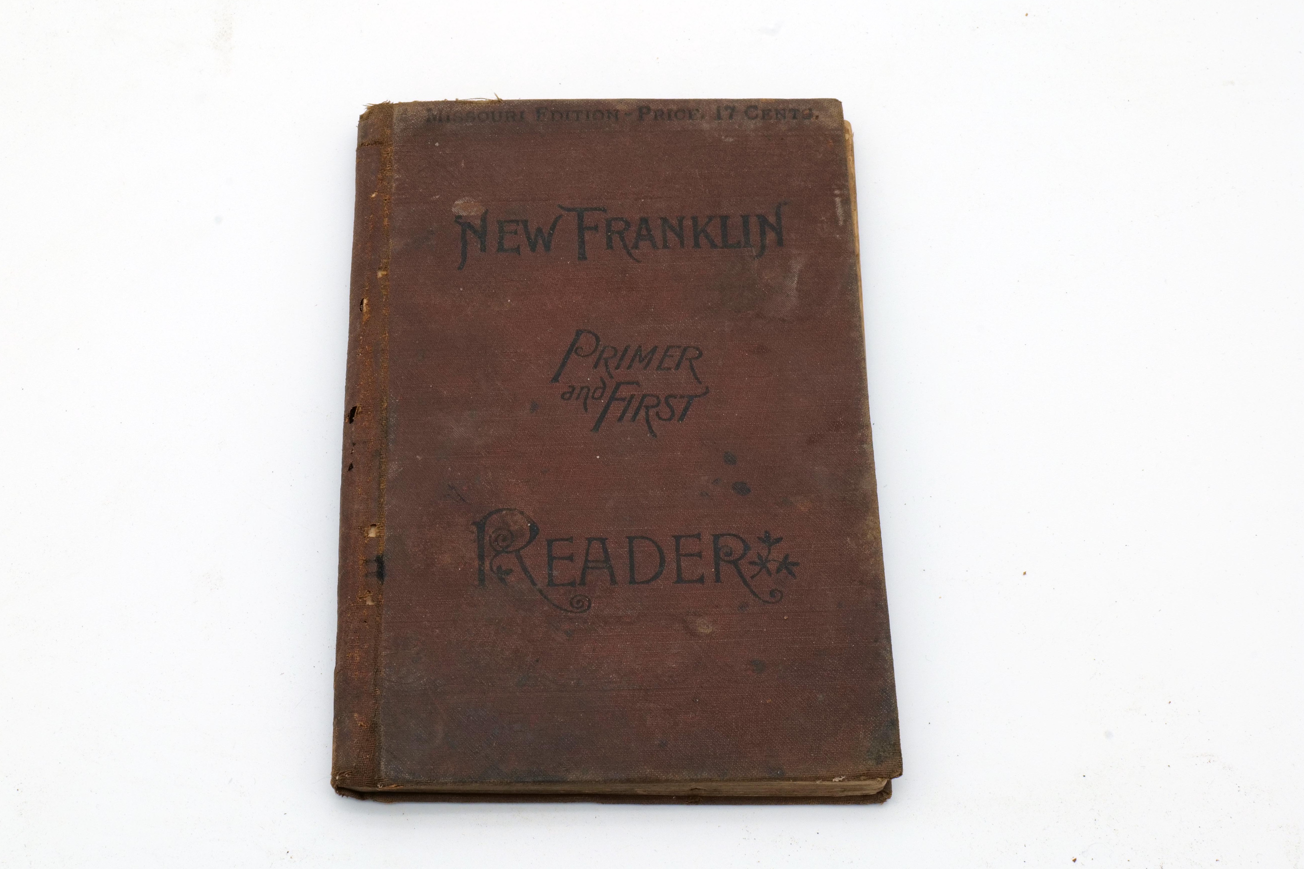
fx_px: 2499
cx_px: 564
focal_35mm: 69
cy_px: 385
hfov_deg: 29.2
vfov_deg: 19.7
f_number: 22
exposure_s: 1/80
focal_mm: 60
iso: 2000
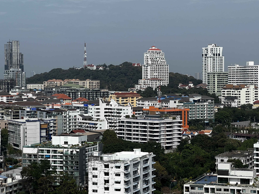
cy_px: 108
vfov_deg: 15.6
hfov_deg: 20.6
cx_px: 135
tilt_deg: -2.0
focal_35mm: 95
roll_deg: +0.4
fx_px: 711
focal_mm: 9
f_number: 2.8
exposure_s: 1/1357
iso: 32
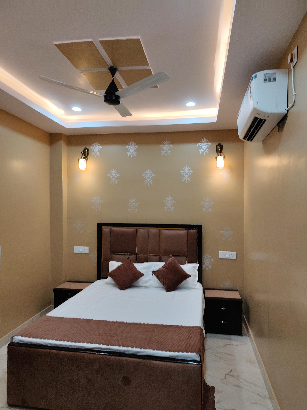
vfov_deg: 71.6
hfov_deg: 56.8
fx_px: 284
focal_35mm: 24
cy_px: 205
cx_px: 154
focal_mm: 5.59
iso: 64
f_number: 1.8
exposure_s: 1/100
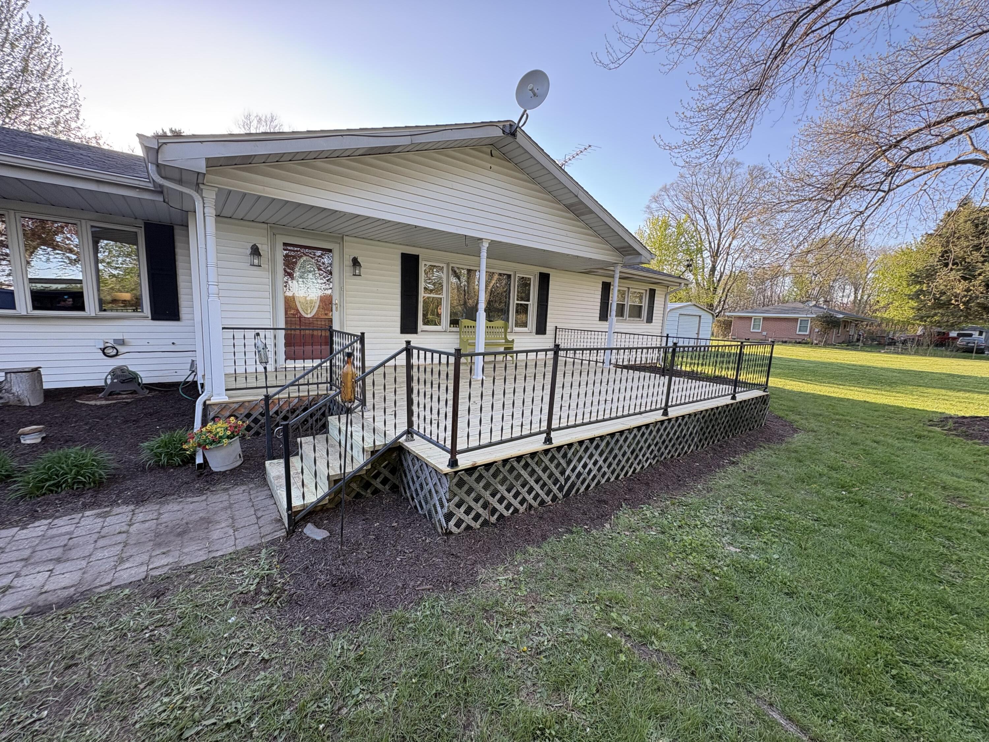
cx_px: 494
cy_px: 371
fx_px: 400
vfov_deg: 85.7
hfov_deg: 102.1
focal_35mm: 14
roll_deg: -3.1
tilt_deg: -8.2
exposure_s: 1/99
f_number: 2.2
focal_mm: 2.22
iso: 40
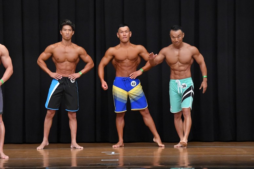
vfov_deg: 6.1
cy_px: 84
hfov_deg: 9.2
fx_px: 1587
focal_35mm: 225
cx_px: 127
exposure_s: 1/400
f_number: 5.6
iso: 8000
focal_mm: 150
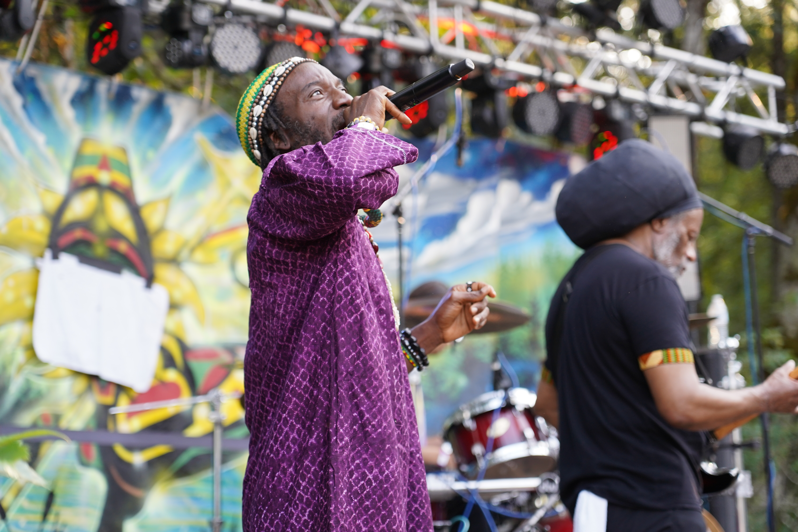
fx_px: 2327
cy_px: 266
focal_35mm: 105
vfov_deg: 13.0
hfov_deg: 19.5
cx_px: 399
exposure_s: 1/160
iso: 640
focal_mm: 105
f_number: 4
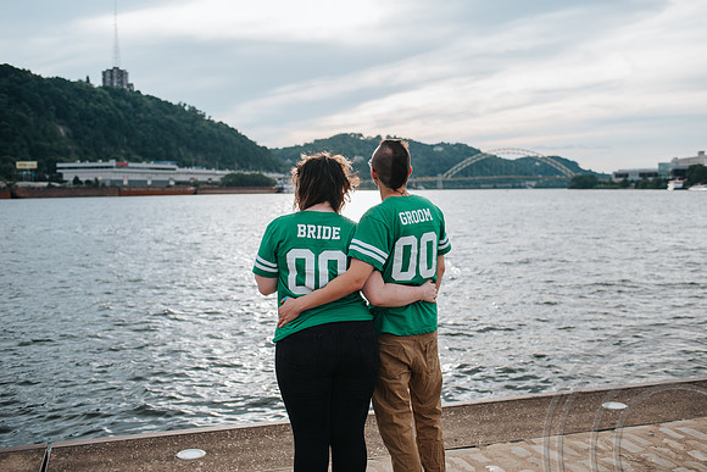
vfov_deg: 35.9
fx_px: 728
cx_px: 368
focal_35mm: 37
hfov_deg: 51.8
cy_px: 226
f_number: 3.2
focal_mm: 35
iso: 100
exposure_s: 1/1000
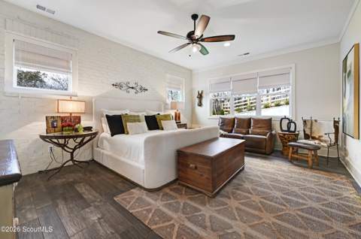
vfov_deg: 81.0
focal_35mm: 14
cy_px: 120
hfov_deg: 104.4
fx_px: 140
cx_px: 180
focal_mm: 14
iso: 500
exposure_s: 1/15
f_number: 10
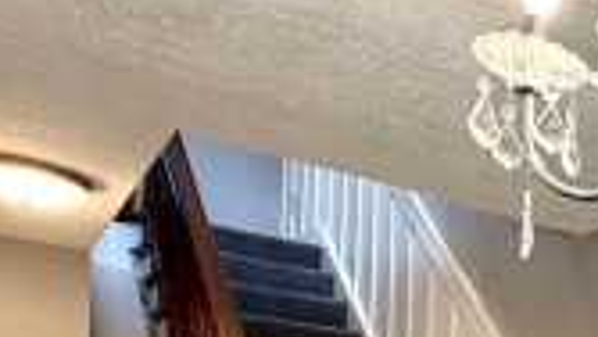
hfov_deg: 26.9
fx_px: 967
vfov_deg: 17.0
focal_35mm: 61
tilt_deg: -3.2
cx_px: 840
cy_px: 566
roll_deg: -2.3
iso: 200
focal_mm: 2.22
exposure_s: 1/120
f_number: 2.2
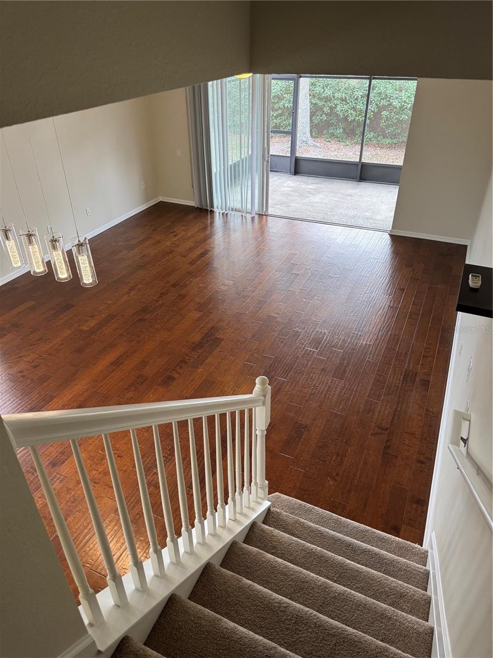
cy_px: 329
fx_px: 456
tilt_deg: -33.5
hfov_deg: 56.8
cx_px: 246
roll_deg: +0.4
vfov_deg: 71.6
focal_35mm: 24
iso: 200
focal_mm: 6.76
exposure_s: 1/120
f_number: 1.78
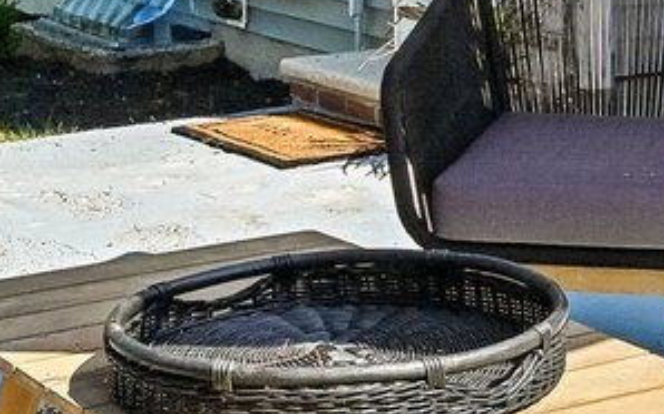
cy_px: -219
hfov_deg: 18.4
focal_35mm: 112
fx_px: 2026
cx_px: 553
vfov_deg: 11.2
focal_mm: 16
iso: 400
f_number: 8
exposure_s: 1/800
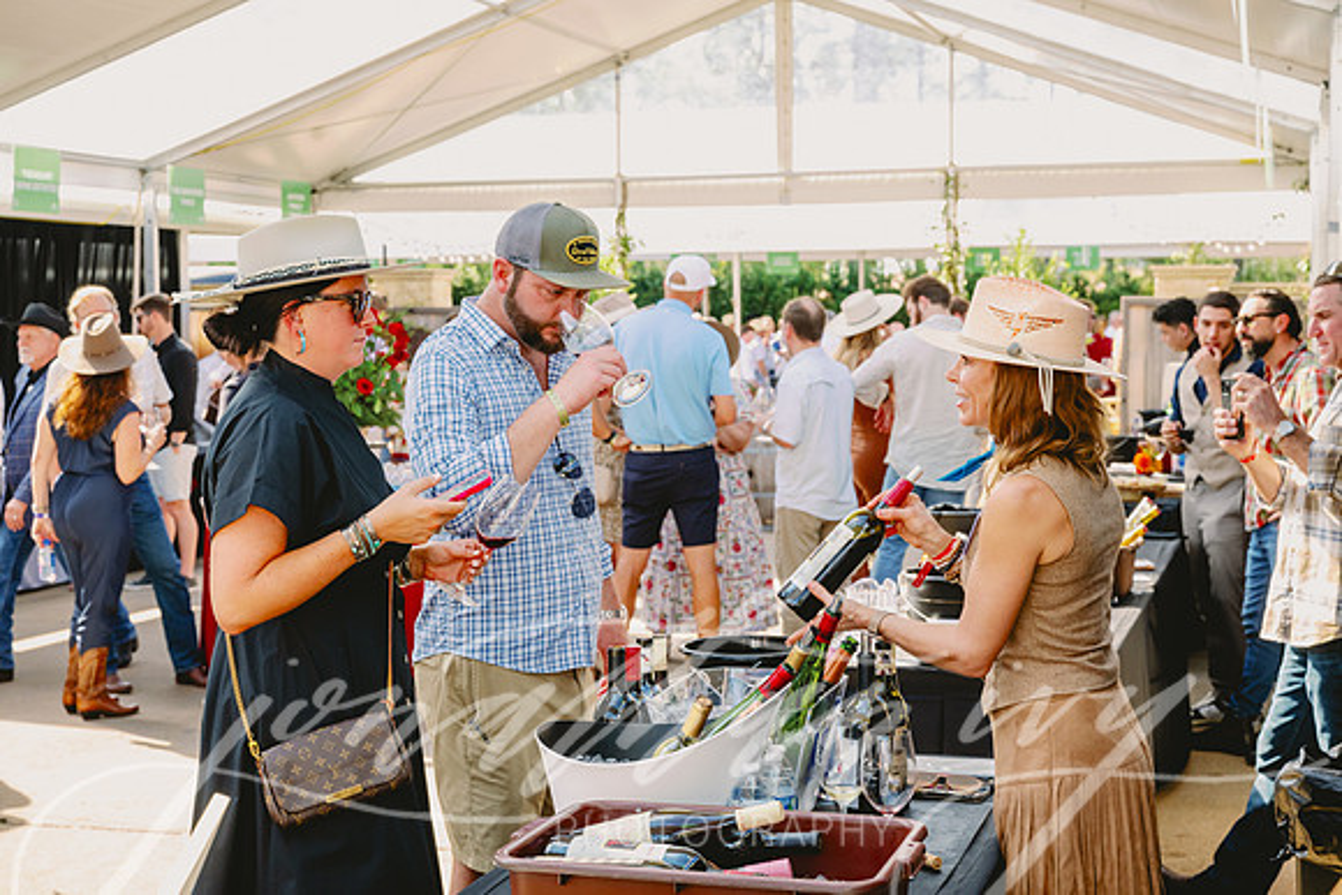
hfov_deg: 35.0
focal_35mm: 57
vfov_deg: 23.8
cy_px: 448
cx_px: 671
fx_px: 2125
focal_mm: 57
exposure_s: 1/200
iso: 640
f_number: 7.1
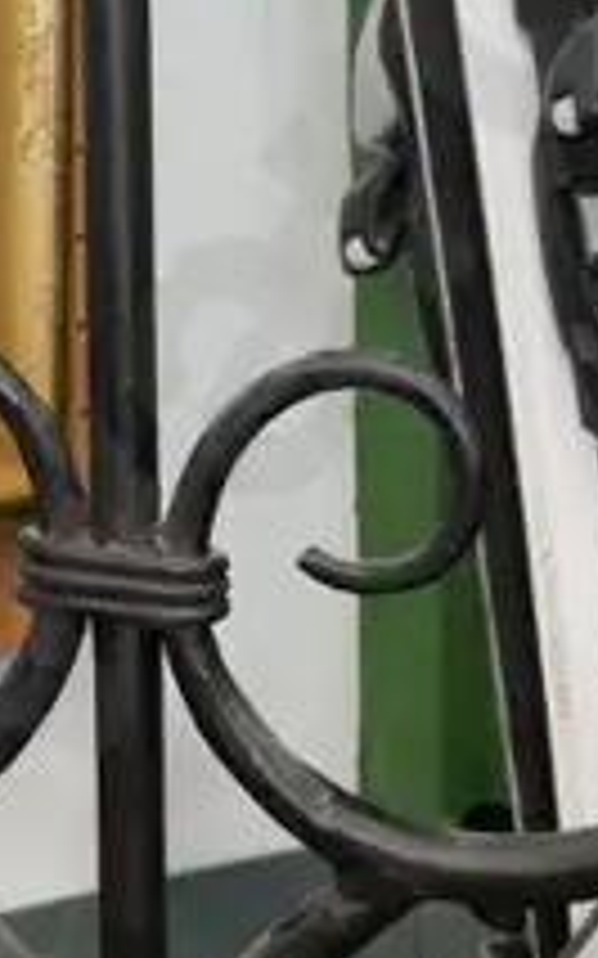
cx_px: 126
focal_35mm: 153
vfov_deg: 13.7
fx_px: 3992
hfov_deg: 8.6
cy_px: 522
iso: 2000
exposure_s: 1/60
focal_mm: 15
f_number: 4
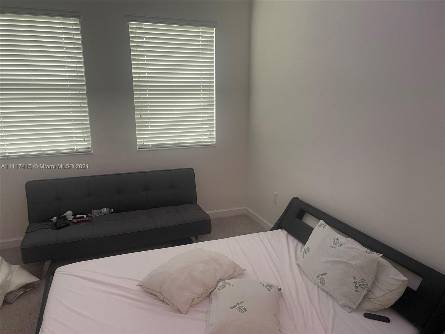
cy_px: 167
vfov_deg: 53.1
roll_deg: +0.0
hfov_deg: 67.3
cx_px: 222
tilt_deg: -12.5
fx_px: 334
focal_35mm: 26
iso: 80
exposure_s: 1/60
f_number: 1.6
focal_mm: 4.2
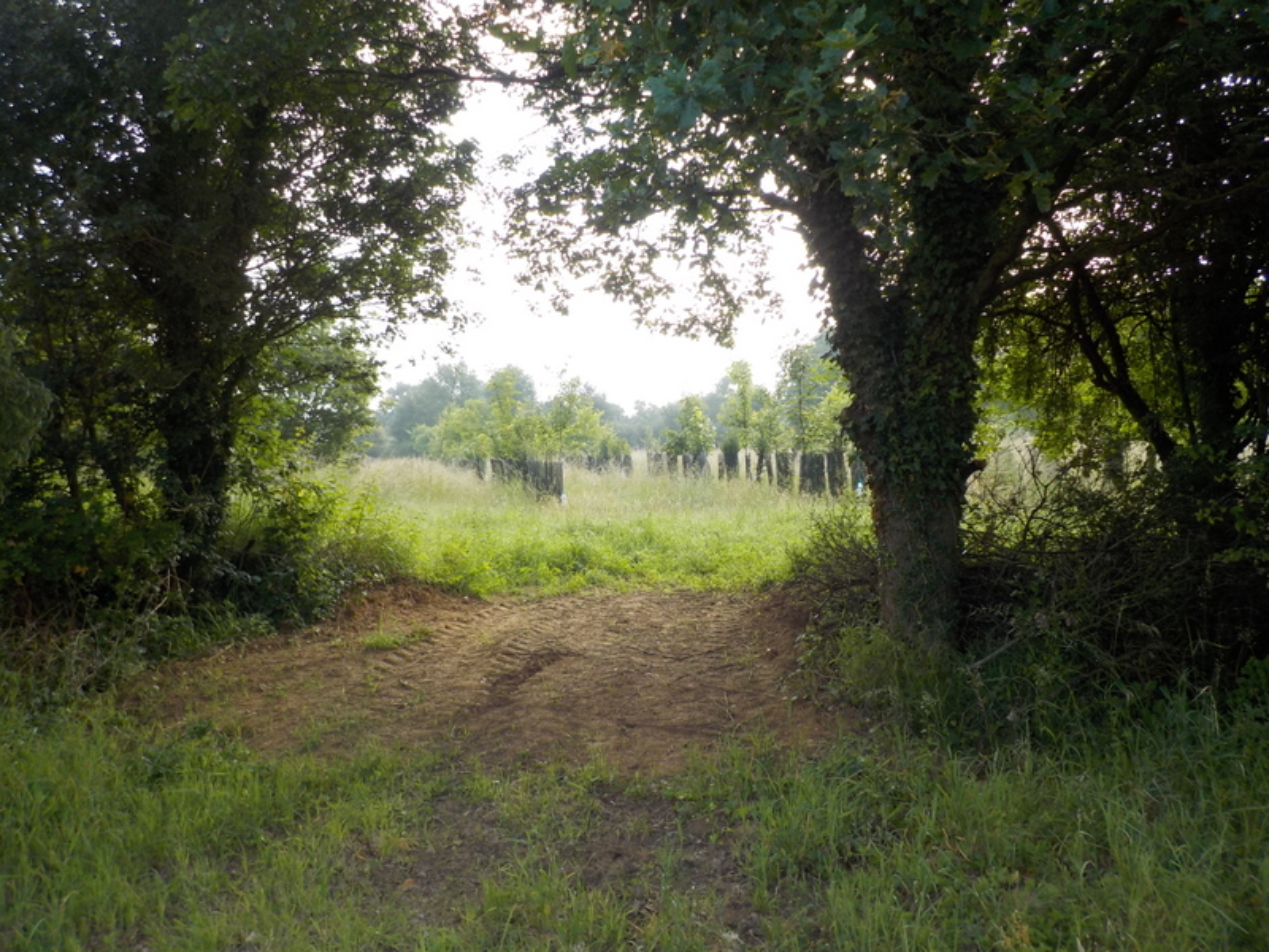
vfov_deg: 46.8
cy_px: 476
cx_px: 634
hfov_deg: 60.0
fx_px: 1100
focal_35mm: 30
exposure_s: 1/200
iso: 125
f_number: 3.3
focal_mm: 4.1
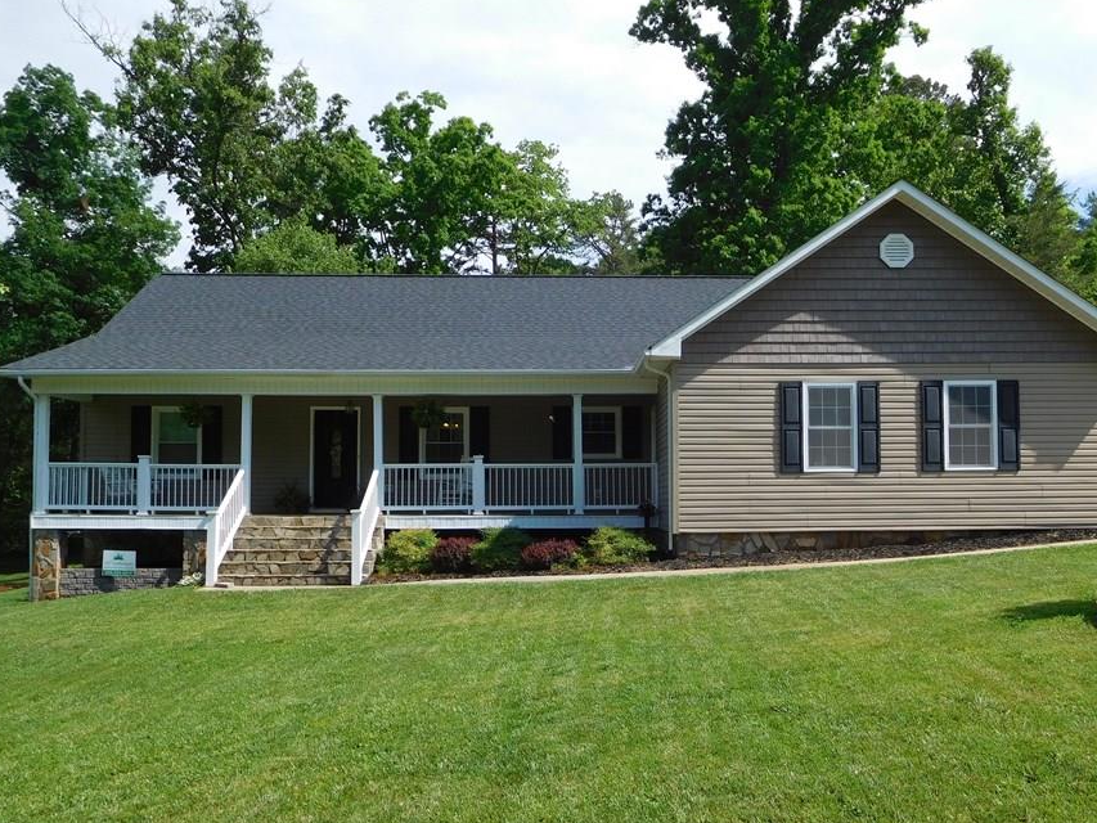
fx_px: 951
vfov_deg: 46.7
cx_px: 604
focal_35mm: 30
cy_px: 466
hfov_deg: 59.8
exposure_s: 1/1000
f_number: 3.4
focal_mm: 4.5
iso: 125
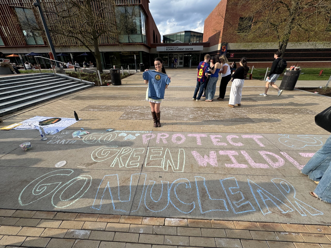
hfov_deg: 102.1
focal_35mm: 14
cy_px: 124
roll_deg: +1.5
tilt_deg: -25.9
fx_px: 134
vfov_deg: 85.7
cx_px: 166
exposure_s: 1/1477
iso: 50
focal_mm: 2.22
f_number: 2.2
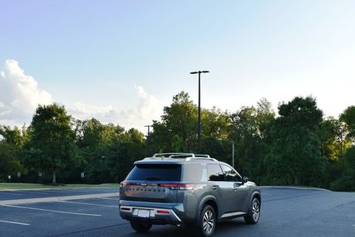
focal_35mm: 40
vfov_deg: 32.9
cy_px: 173
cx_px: 187
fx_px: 394
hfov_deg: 48.4
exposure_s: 1/250
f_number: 5.6
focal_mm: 18
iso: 200
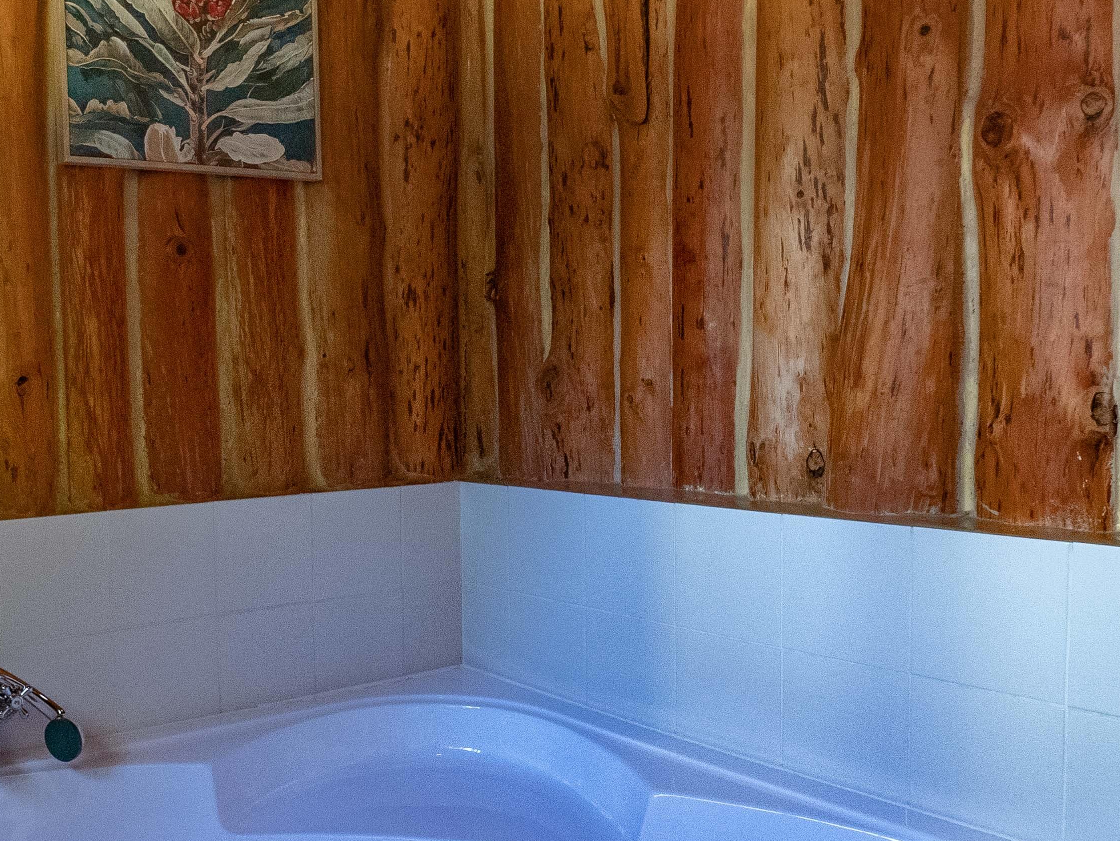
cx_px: 288
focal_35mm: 37
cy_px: 436
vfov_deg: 38.7
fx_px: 1198
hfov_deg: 48.3
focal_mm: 9
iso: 1600
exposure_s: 1/80
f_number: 5
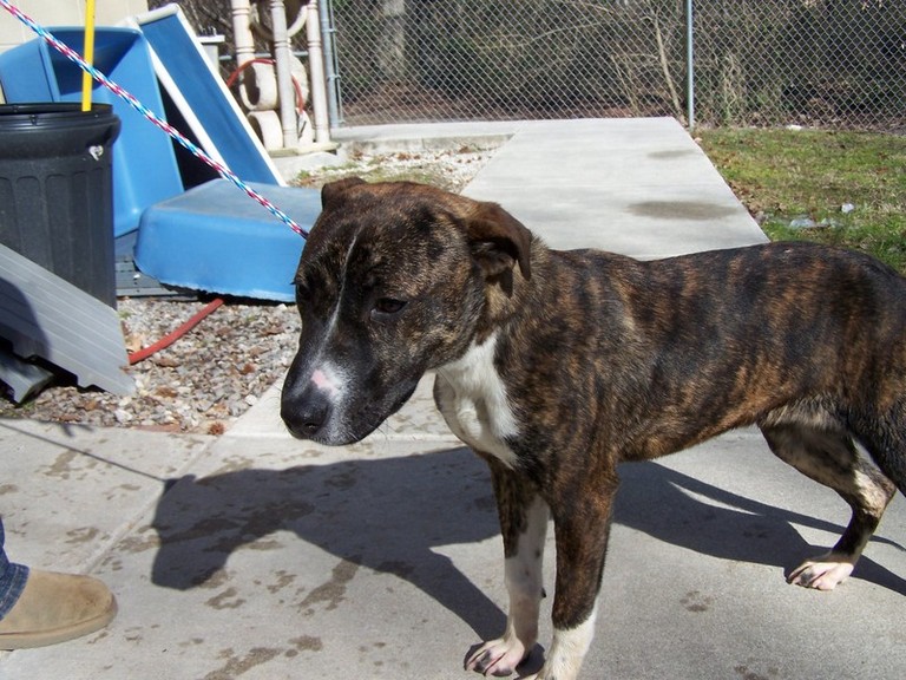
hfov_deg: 49.0
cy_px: 340
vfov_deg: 37.7
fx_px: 995
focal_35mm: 38
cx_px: 453
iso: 80
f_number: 2.8
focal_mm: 6.3
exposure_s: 1/1000
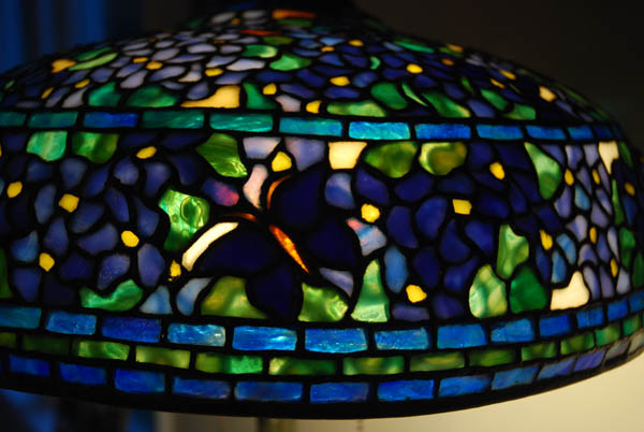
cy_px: 216
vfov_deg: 23.9
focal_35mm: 57
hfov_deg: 35.0
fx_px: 1021
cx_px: 322
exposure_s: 1/30
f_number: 4.5
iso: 640
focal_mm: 38
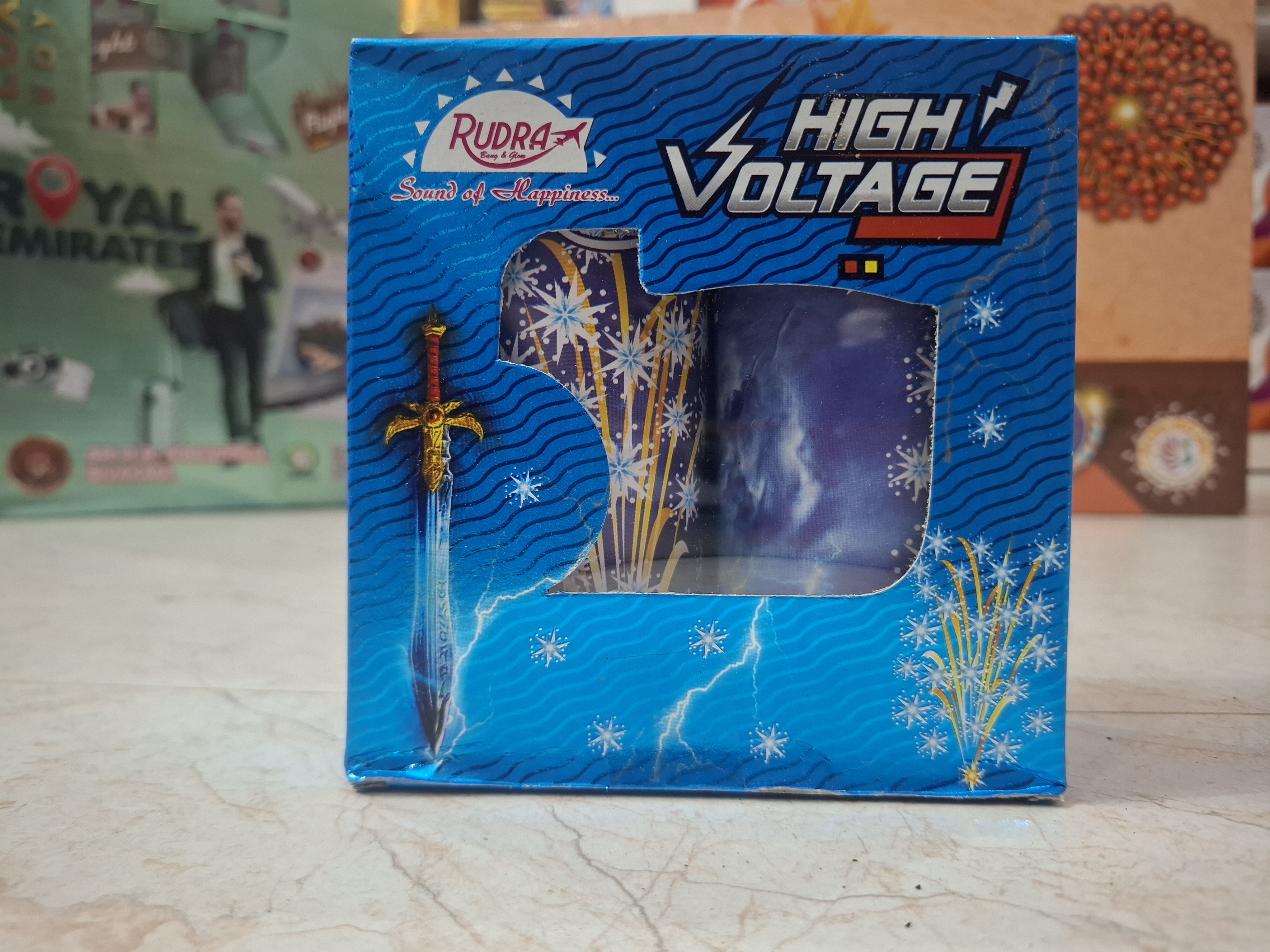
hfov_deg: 73.9
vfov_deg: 58.9
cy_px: 476
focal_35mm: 23
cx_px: 635
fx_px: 844
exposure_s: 1/25
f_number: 1.8
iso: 400
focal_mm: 5.54
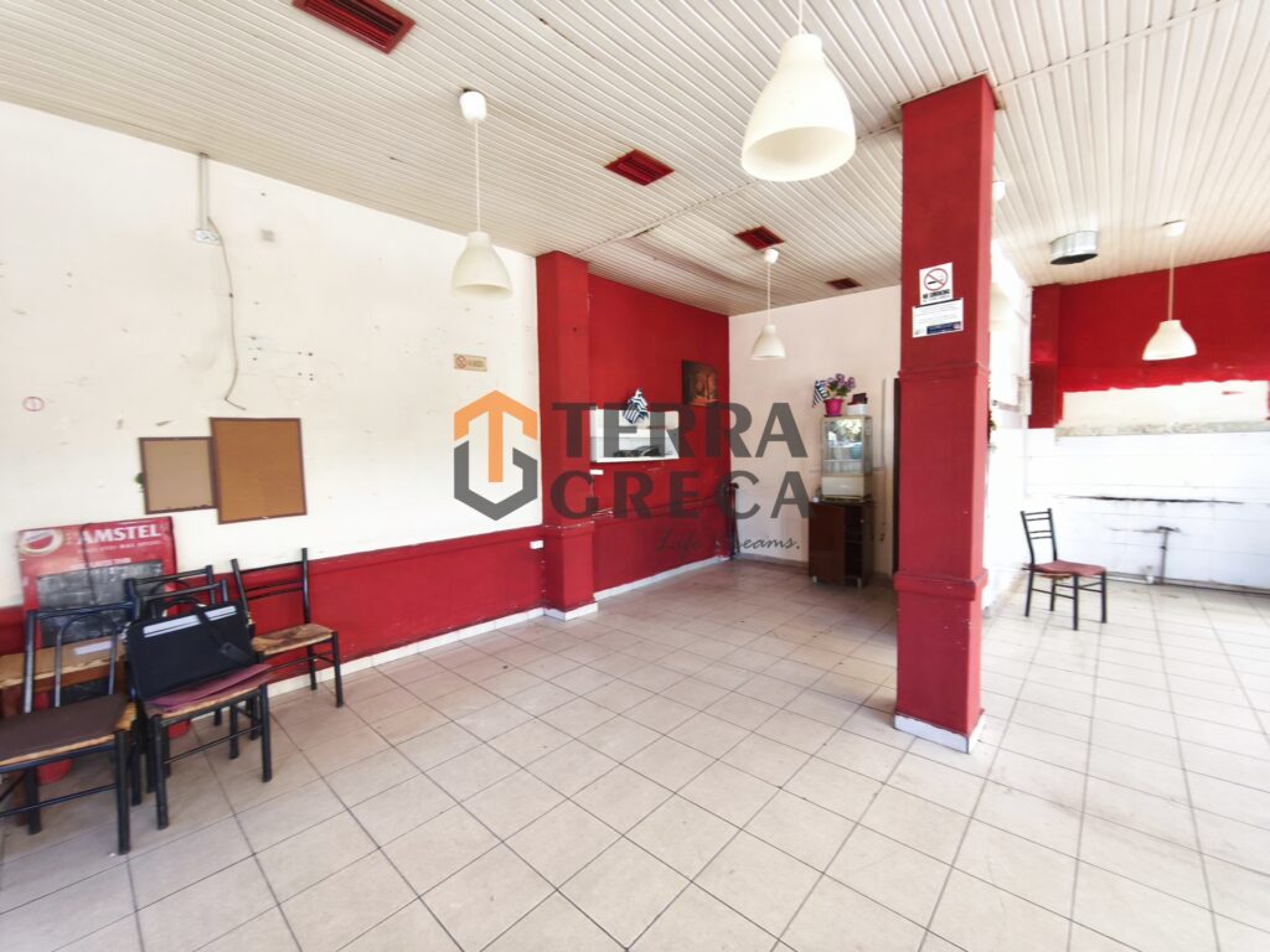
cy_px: 476
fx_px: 550
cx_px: 635
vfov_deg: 81.7
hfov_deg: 98.2
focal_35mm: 15
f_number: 2.2
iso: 200
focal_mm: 1.91
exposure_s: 1/50
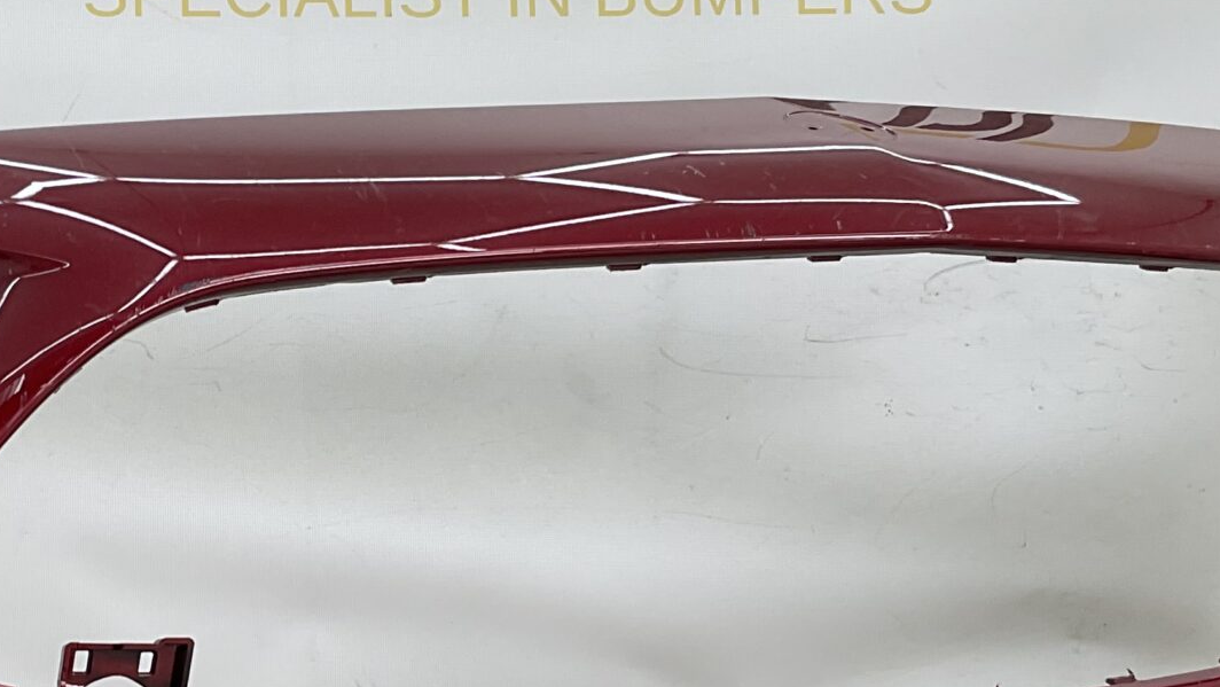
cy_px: 506
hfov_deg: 27.3
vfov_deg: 15.8
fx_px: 2459
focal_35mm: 76
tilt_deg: -7.1
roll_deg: -0.4
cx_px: 224
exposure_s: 1/156
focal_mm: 3
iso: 16
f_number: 1.8
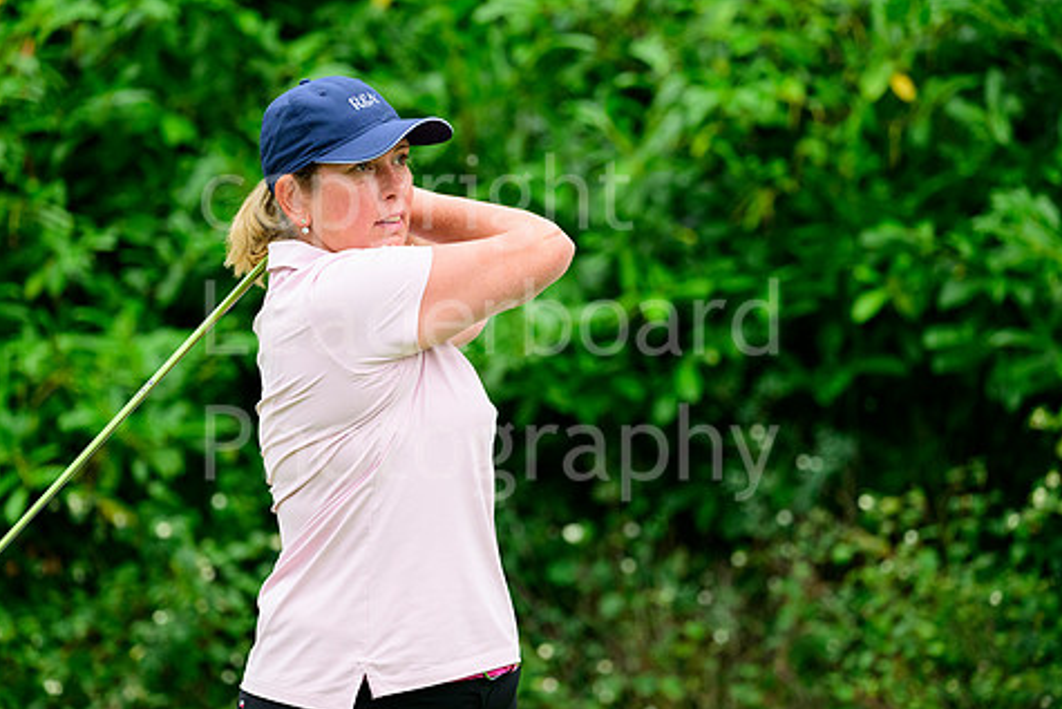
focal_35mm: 293
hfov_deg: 7.0
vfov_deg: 4.7
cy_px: 339
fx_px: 8646
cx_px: 494
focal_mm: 240
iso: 2000
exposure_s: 1/2000
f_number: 5
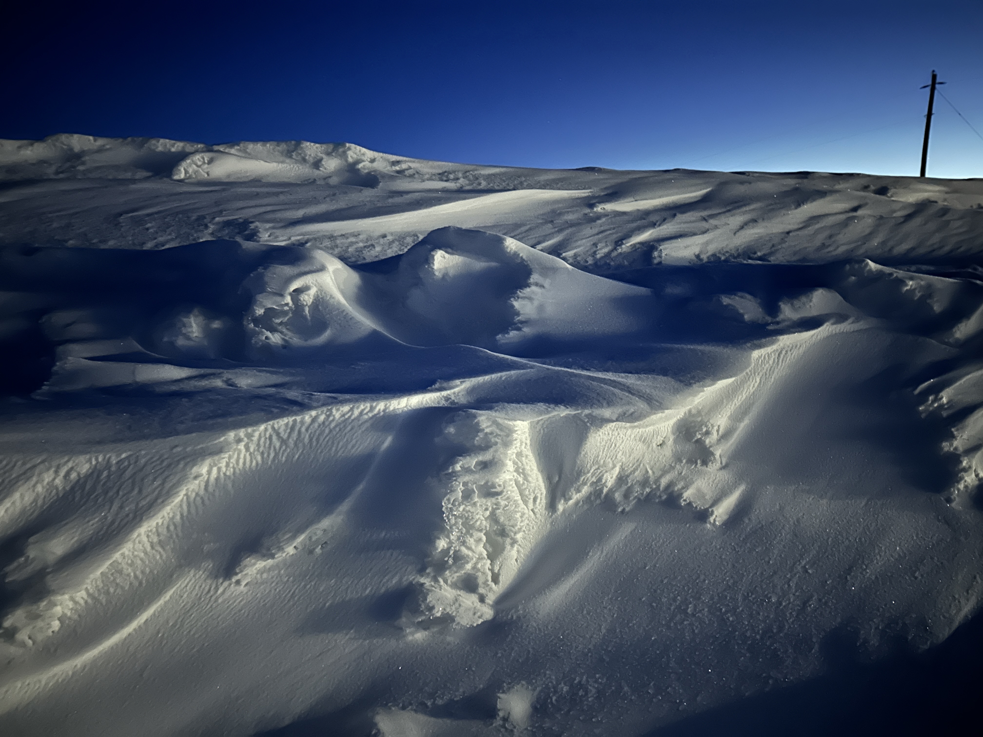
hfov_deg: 71.6
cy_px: 368
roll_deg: +1.1
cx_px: 492
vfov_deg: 56.8
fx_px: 682
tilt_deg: -9.2
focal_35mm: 24
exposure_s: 1/5
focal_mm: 6.86
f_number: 1.78
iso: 2500
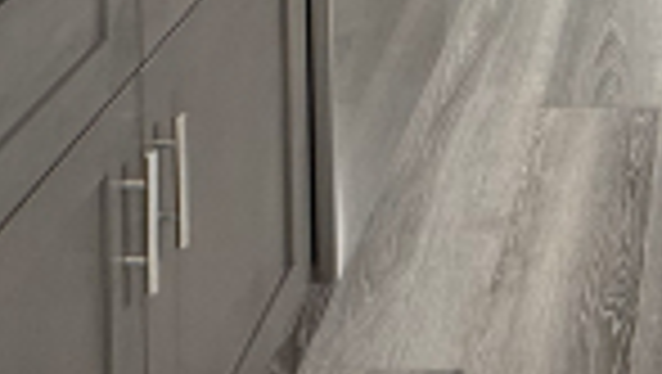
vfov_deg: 12.1
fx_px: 1212
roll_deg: +1.8
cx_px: 687
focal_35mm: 69
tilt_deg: +1.0
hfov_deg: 28.4
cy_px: -640
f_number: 2.2
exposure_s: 1/99
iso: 100
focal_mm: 2.22
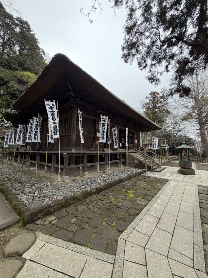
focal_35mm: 14
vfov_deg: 102.1
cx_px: 104
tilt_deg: +6.3
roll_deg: -0.5
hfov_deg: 85.7
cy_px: 139
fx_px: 112
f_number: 2.2
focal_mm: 2.22
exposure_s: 1/134
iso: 40
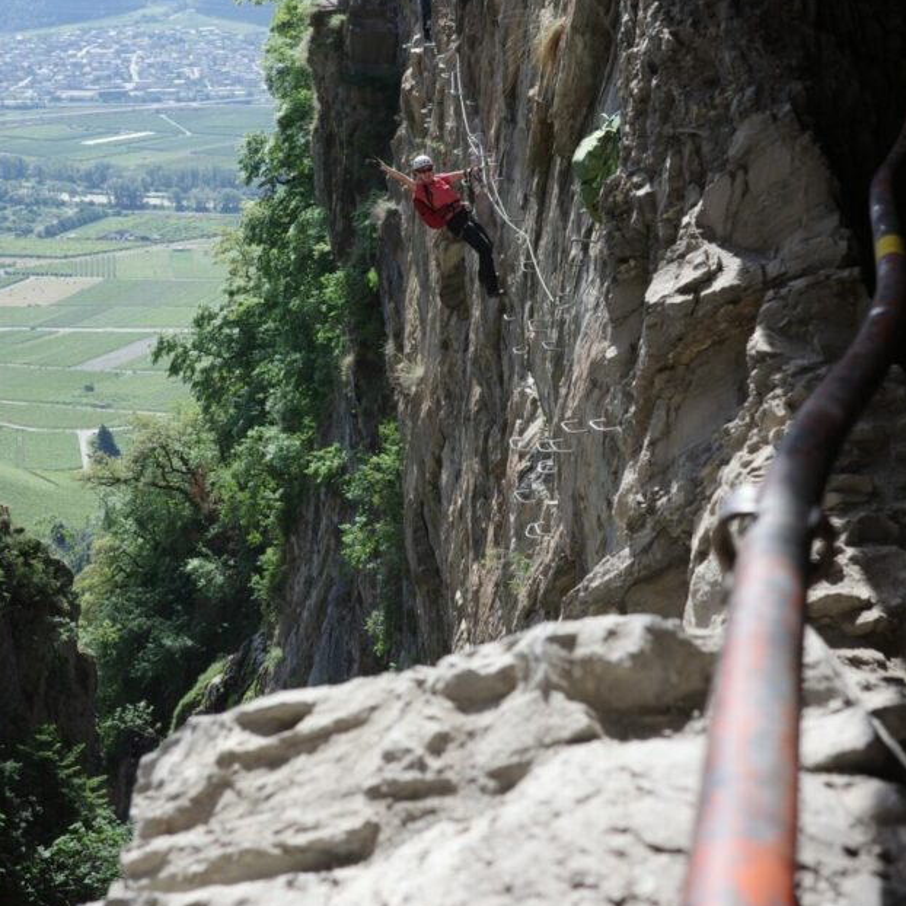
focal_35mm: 63
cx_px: 431
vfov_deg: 27.2
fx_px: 1866
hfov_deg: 27.3
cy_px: 319
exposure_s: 1/500
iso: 200
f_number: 5
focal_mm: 26
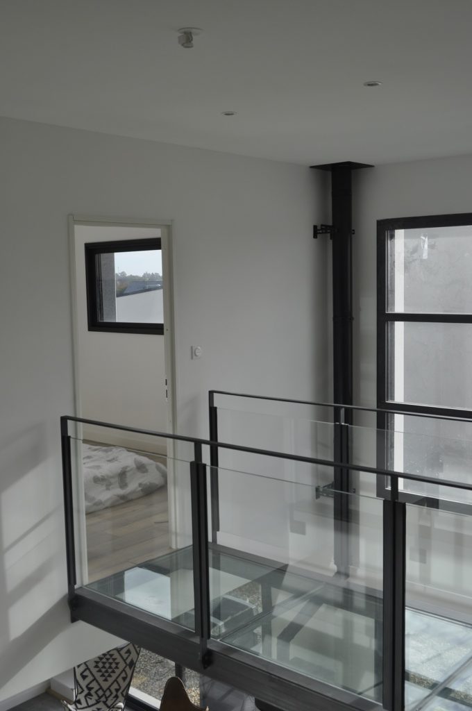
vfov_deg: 53.2
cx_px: 236
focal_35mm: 36
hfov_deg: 36.8
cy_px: 356
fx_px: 710
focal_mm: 24
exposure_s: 1/250
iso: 200
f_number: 8
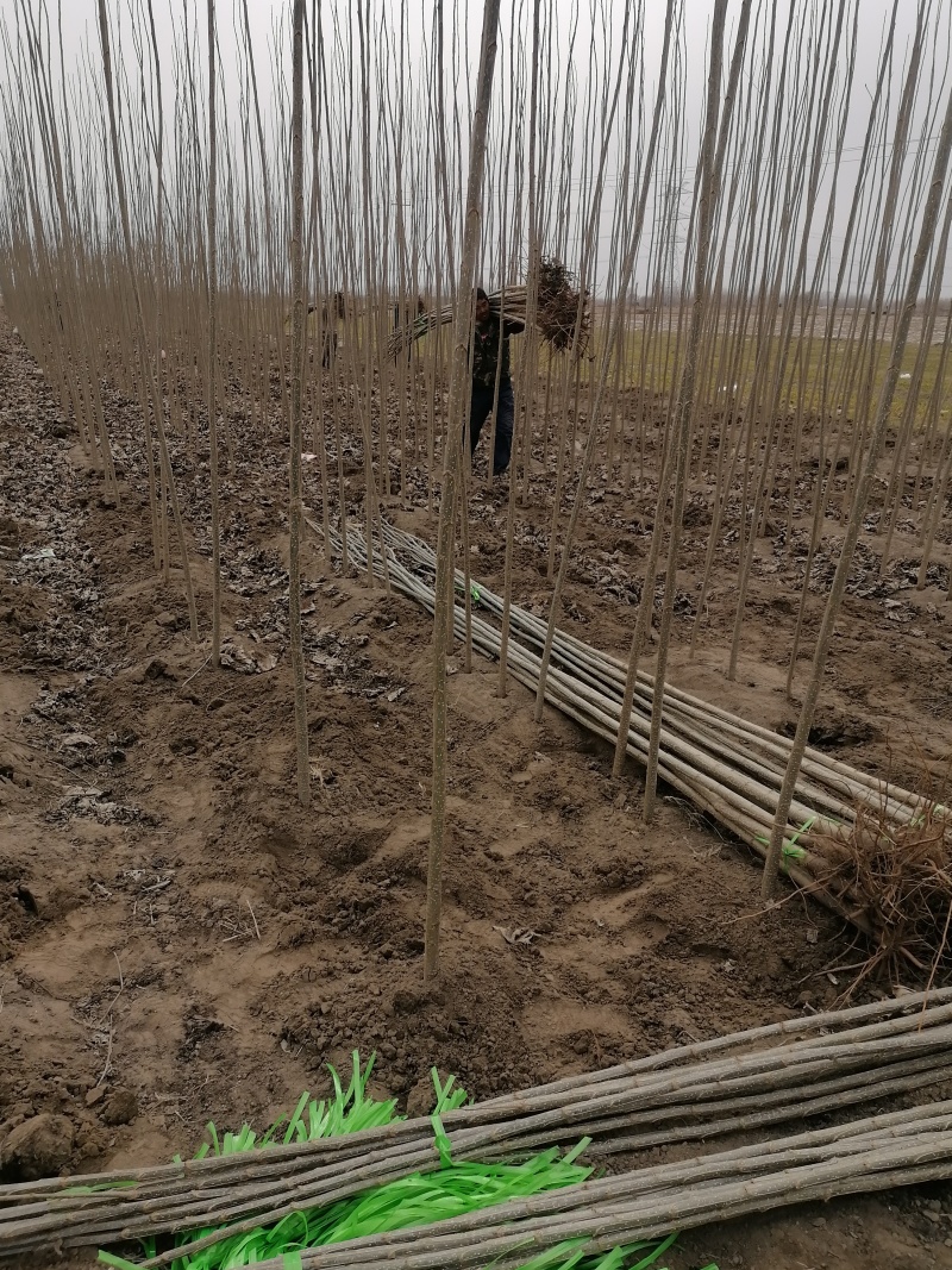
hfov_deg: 51.3
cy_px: 635
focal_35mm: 27
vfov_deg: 65.3
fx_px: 990
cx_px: 476
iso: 50
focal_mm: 5.4
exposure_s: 1/1144
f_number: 1.8
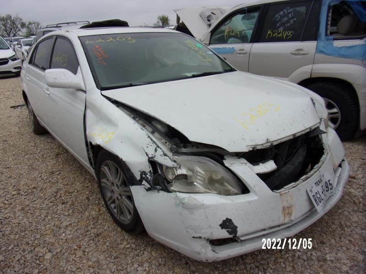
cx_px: 183
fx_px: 254
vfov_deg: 56.8
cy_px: 137
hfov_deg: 71.6
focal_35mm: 24
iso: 80
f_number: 3.3
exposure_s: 1/640
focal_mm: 4.3
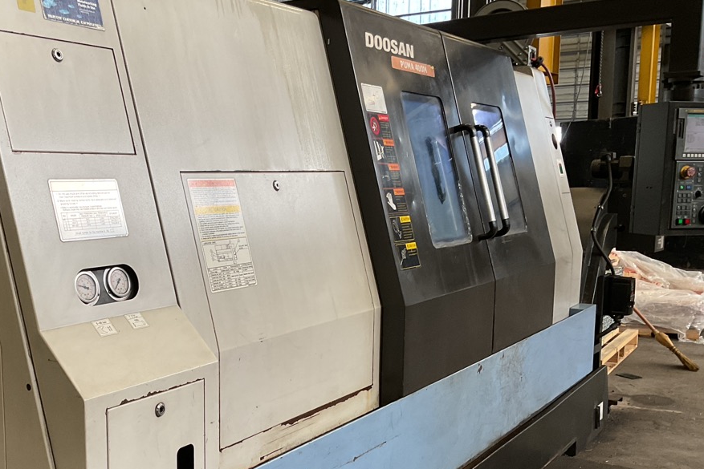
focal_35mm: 44
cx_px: 201
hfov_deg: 43.5
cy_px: 308
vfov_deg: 30.3
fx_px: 861
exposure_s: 1/60
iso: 50
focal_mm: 3
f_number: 1.8
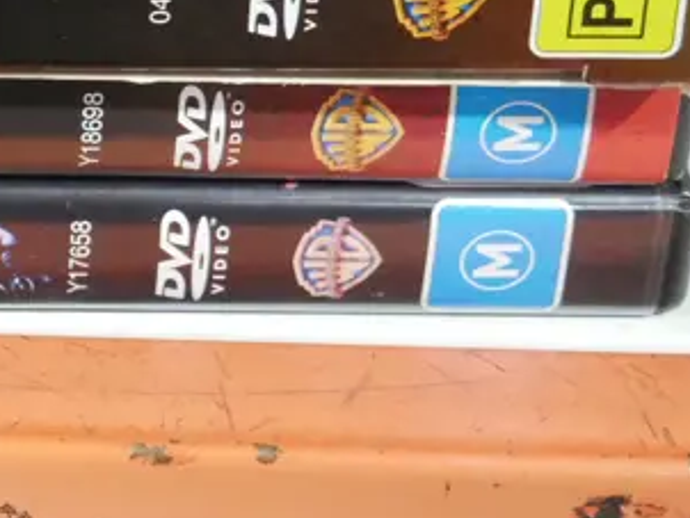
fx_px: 2972
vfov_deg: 9.6
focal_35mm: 149
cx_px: -382
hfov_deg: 12.5
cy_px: -315
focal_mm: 22
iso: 3200
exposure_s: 1/60
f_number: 5
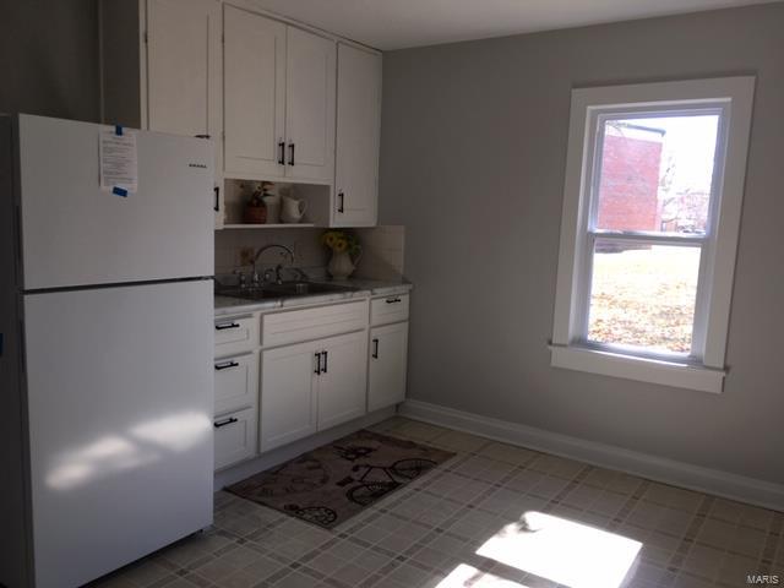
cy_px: 294
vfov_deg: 48.2
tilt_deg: -8.4
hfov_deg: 61.7
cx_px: 392
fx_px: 657
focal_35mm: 29
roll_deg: -2.5
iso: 25
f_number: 2.2
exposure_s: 1/60
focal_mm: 4.15
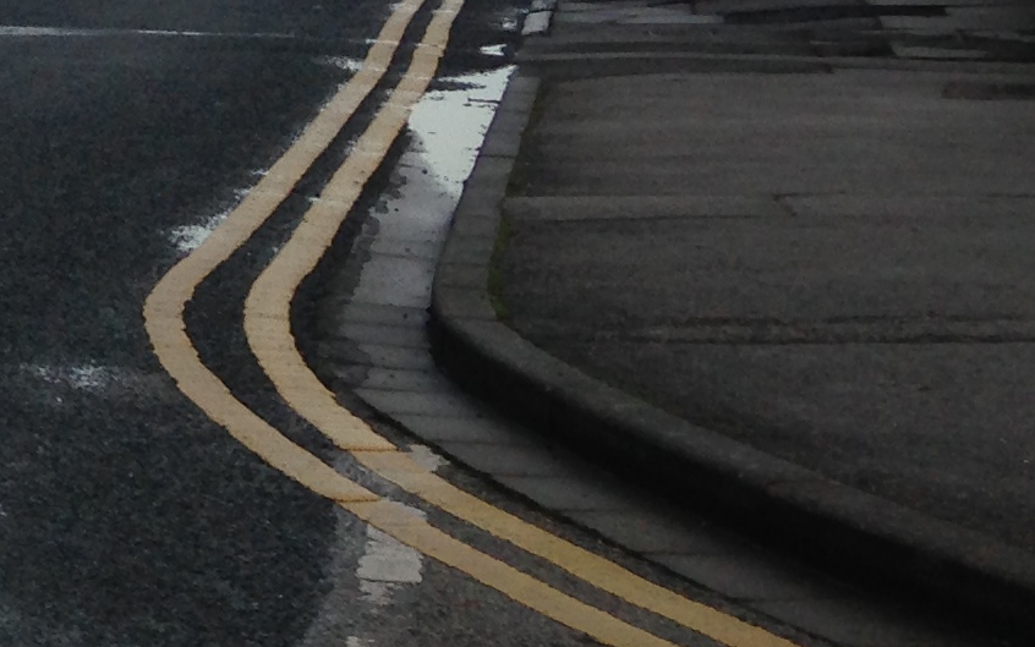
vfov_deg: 9.4
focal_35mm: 135
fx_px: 3808
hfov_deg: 13.6
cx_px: -902
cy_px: -393
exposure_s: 1/809
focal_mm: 4.12
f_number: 2.4
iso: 50
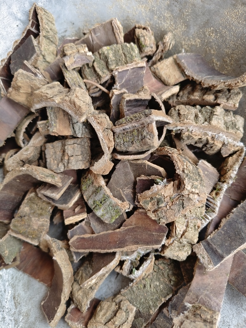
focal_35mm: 23
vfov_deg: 73.9
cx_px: 123
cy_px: 164
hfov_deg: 58.9
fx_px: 218
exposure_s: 1/100
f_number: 1.88
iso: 81
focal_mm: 5.5
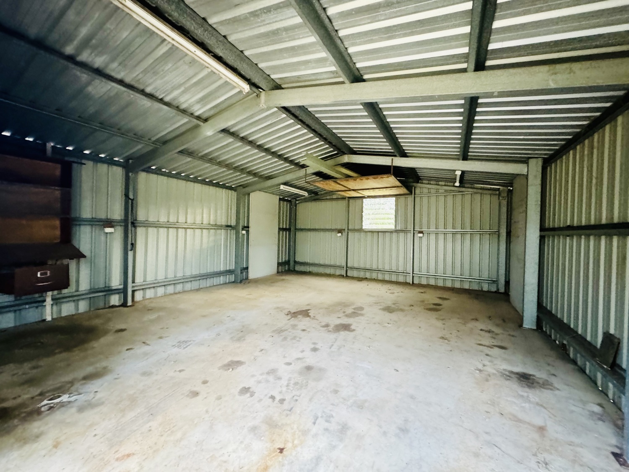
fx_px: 254
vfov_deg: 85.7
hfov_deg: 102.1
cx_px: 314
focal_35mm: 14
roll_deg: -0.5
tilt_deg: -2.1
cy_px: 236
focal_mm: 2.22
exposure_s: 1/40
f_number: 2.2
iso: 1250
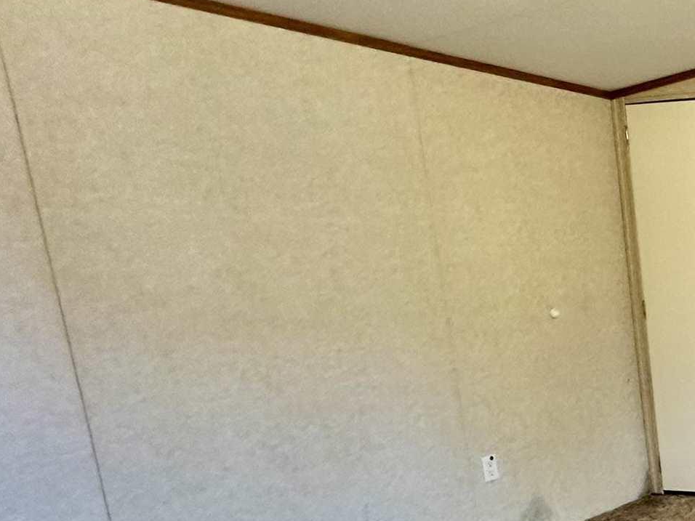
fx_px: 903
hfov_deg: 28.0
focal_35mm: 45
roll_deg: +2.0
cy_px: 413
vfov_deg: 31.4
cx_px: 1044
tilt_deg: -9.8
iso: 200
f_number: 2.2
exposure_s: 1/60
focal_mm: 2.22
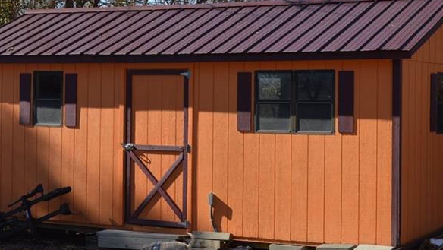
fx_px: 1034
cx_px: 151
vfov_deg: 13.7
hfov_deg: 24.1
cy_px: 78
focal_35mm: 88
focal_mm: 32
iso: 100
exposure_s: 1/200
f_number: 7.1
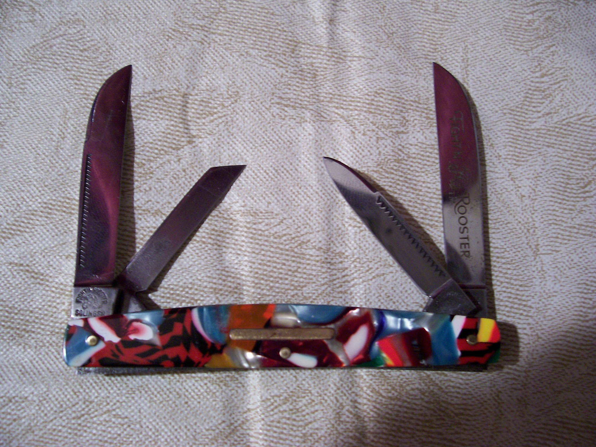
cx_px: 298
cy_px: 224
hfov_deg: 54.0
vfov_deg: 41.8
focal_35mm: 34
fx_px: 585
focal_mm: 5.6
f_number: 2.7
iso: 160
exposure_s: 1/9.23
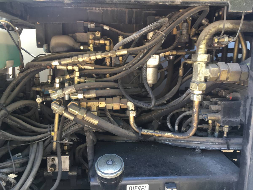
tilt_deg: -8.3
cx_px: 126
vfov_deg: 48.2
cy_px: 95
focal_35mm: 29
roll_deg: -0.5
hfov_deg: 61.7
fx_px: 212
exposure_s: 1/50
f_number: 2.2
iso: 32
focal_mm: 4.15
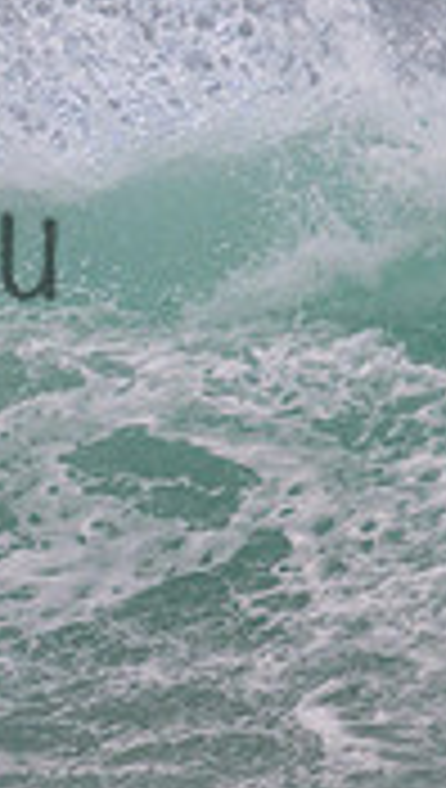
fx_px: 58112
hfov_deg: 0.4
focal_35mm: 2776
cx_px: -419
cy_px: 196
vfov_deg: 0.8
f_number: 11
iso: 900
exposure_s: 1/2000
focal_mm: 800
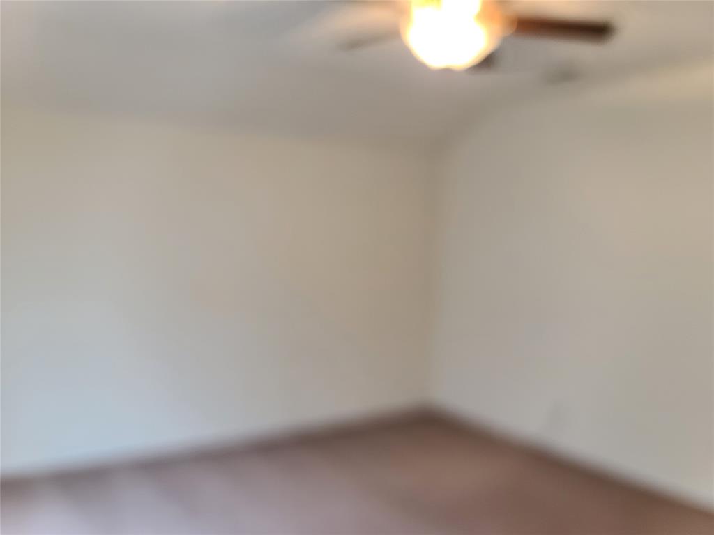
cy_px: 268
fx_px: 516
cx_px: 357
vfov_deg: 54.9
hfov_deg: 69.4
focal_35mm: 25
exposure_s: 1/39
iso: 250
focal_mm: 7
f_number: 1.8
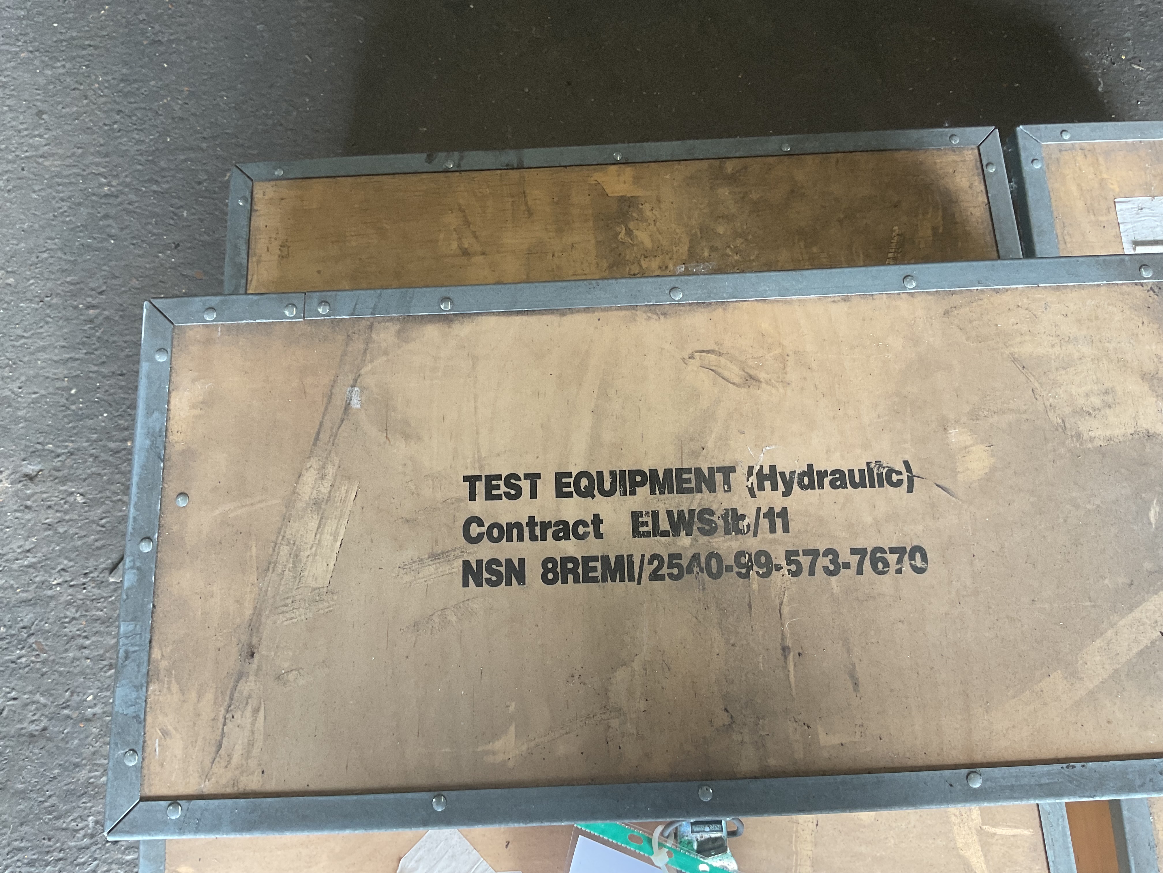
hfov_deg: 61.7
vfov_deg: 48.2
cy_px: 436
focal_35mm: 29
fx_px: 974
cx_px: 582
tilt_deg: -73.7
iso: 40
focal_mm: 3
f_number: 1.8
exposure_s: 1/60
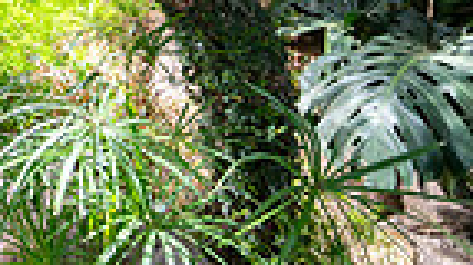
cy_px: -142
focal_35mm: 63
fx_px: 789
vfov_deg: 17.1
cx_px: -249
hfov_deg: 25.0
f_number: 4
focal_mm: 14
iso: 200
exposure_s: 1/160
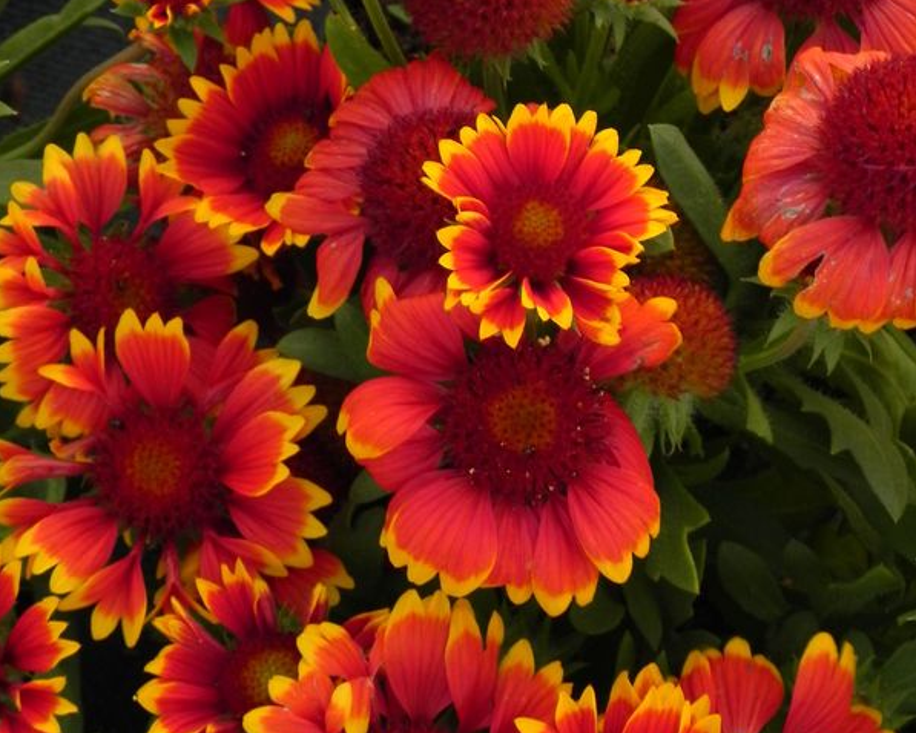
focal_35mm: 153
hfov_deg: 12.6
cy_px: 478
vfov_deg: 10.1
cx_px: 457
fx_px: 4149
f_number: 5
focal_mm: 20.8
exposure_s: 1/20
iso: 160
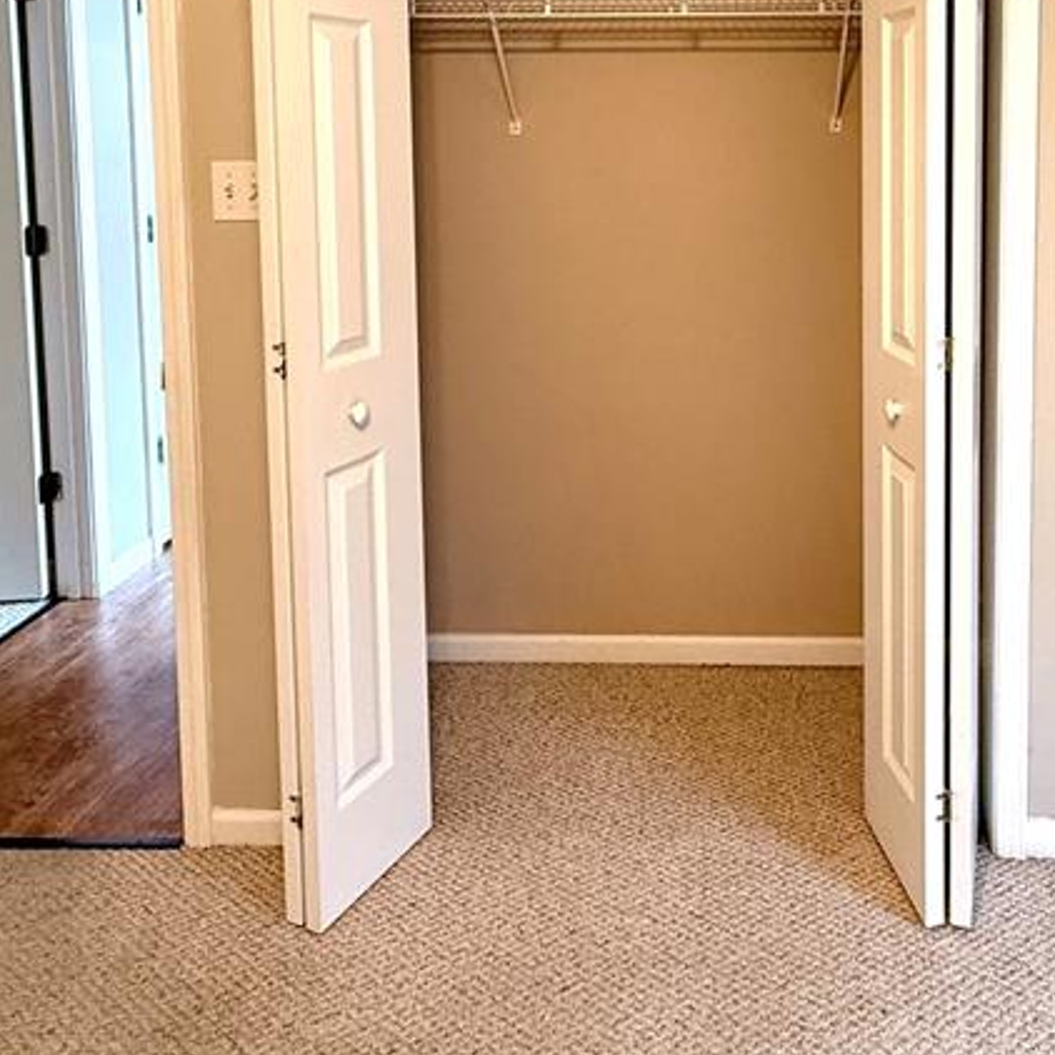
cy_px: 202
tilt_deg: -4.0
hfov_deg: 52.8
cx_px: 715
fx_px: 1034
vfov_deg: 50.6
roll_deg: -0.4
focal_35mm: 30
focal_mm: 2.22
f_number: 2.2
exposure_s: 1/60
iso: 320
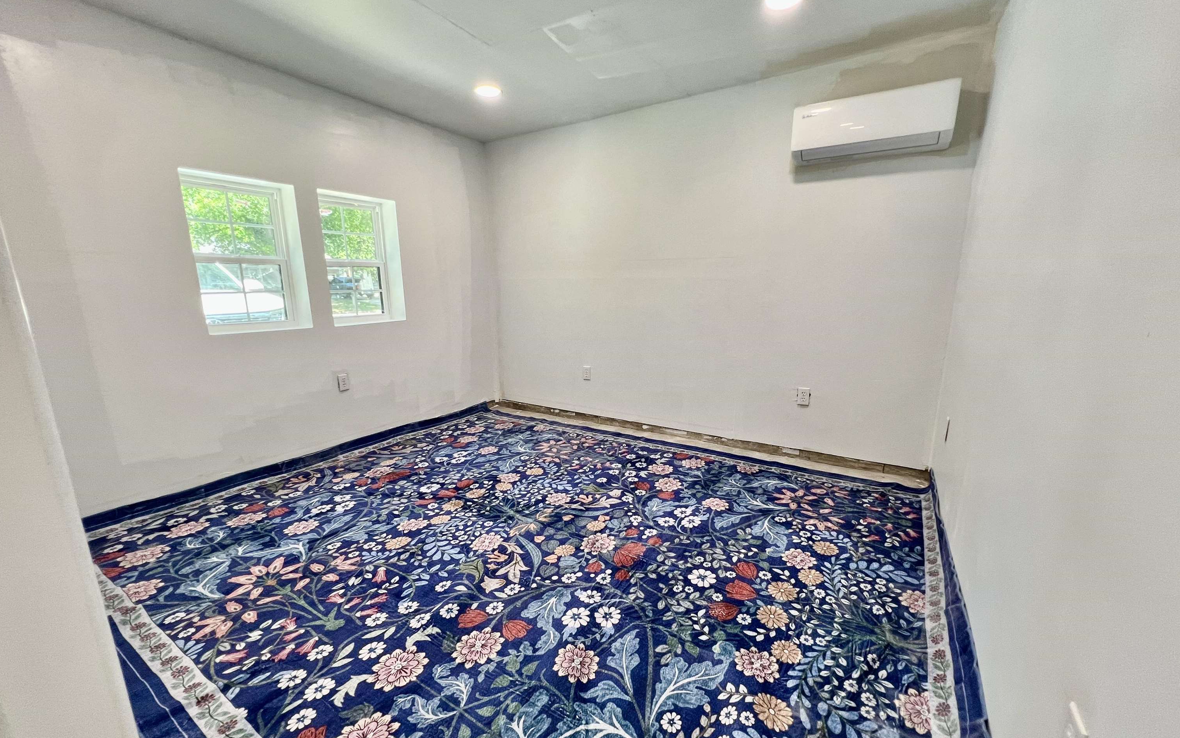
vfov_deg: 78.5
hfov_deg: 105.3
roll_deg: +0.6
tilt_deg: -14.0
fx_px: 450
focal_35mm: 14
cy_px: 397
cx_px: 590
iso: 160
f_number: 1.8
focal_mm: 1.57
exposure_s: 1/120
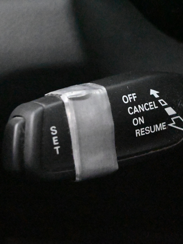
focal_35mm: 90
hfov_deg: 16.4
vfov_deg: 21.8
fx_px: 632
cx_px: 135
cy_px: 121
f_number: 5.6
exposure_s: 1/60
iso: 45600
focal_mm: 41
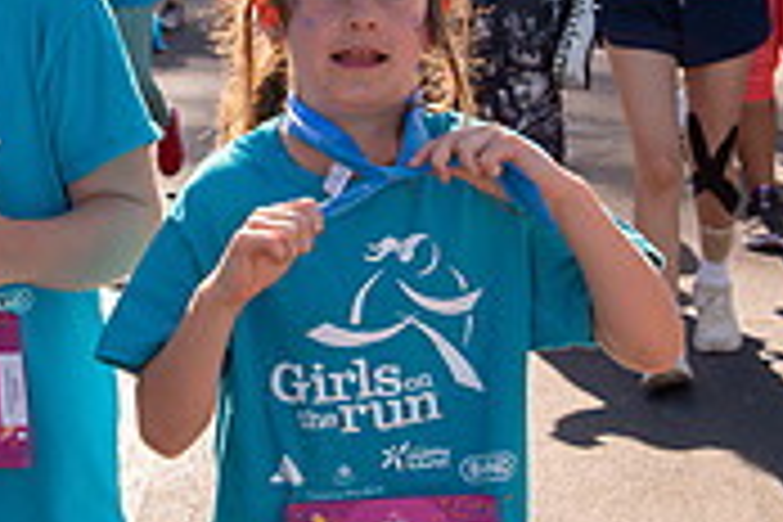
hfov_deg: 12.7
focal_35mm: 160
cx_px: 45
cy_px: 94
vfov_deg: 8.6
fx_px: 3480
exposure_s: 1/1000
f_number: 8
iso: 800
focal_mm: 48
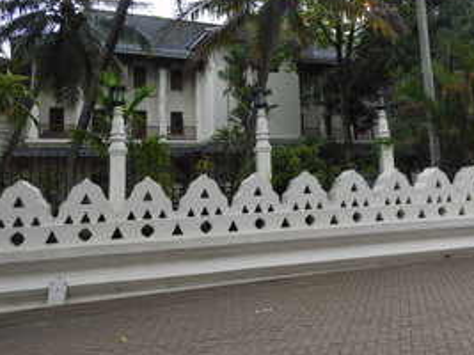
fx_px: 493
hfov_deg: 50.5
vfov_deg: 39.1
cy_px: 112
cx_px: 312
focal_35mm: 36
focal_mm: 4.3
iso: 100
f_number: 3.3
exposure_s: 1/320
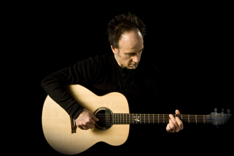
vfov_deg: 28.0
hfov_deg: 41.1
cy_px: 78
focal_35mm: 48
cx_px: 117
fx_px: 312
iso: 400
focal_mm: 48
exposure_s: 1/160
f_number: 22
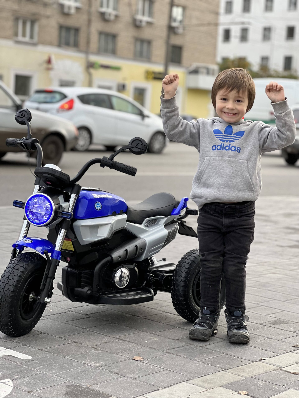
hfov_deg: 19.1
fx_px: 887
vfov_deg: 25.3
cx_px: 150
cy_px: 199
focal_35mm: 77
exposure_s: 1/121
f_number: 2.8
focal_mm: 9
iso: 80
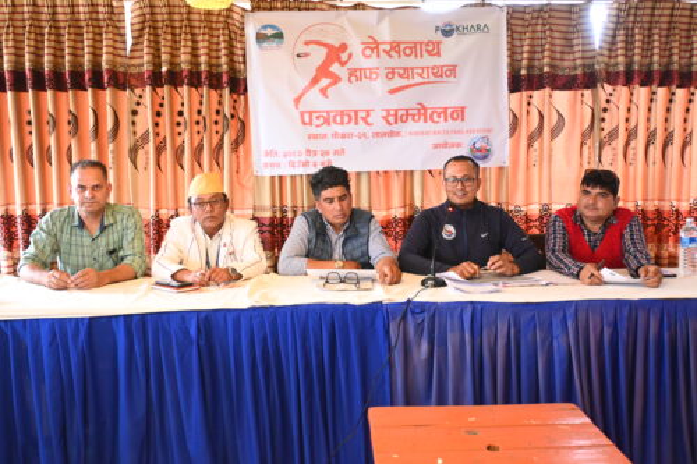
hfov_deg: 55.1
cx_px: 348
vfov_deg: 38.3
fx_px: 668
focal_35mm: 34
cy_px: 232
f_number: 4.2
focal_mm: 23
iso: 3200
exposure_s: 1/80
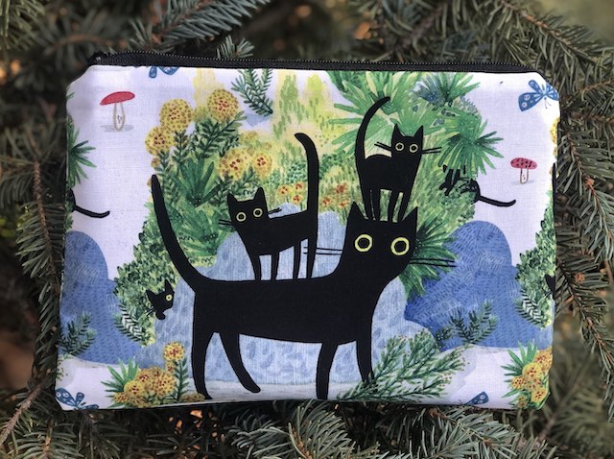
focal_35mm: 57
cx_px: 307
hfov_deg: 33.8
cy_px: 230
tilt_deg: -68.3
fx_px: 1010
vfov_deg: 25.6
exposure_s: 1/30
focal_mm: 6.6
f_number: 2.8
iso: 32
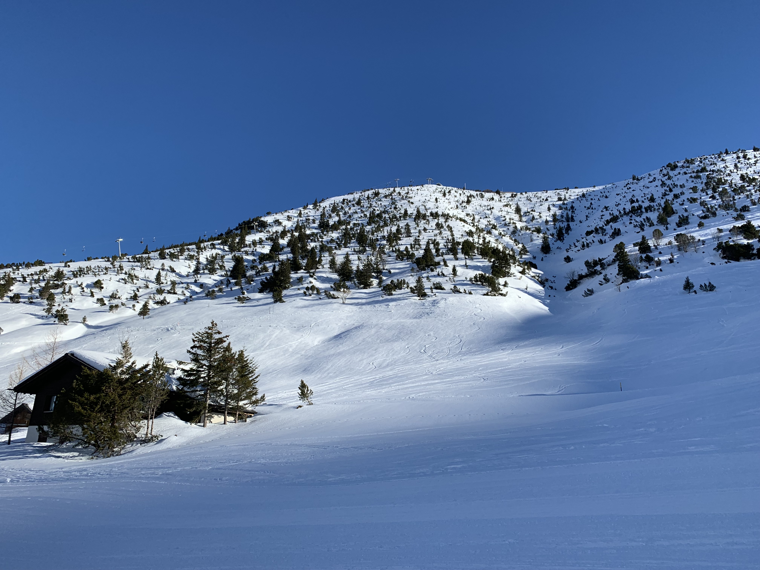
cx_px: 380
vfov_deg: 53.1
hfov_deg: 67.3
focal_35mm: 26
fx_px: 571
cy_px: 285
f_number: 1.8
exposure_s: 1/2915
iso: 25
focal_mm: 4.25
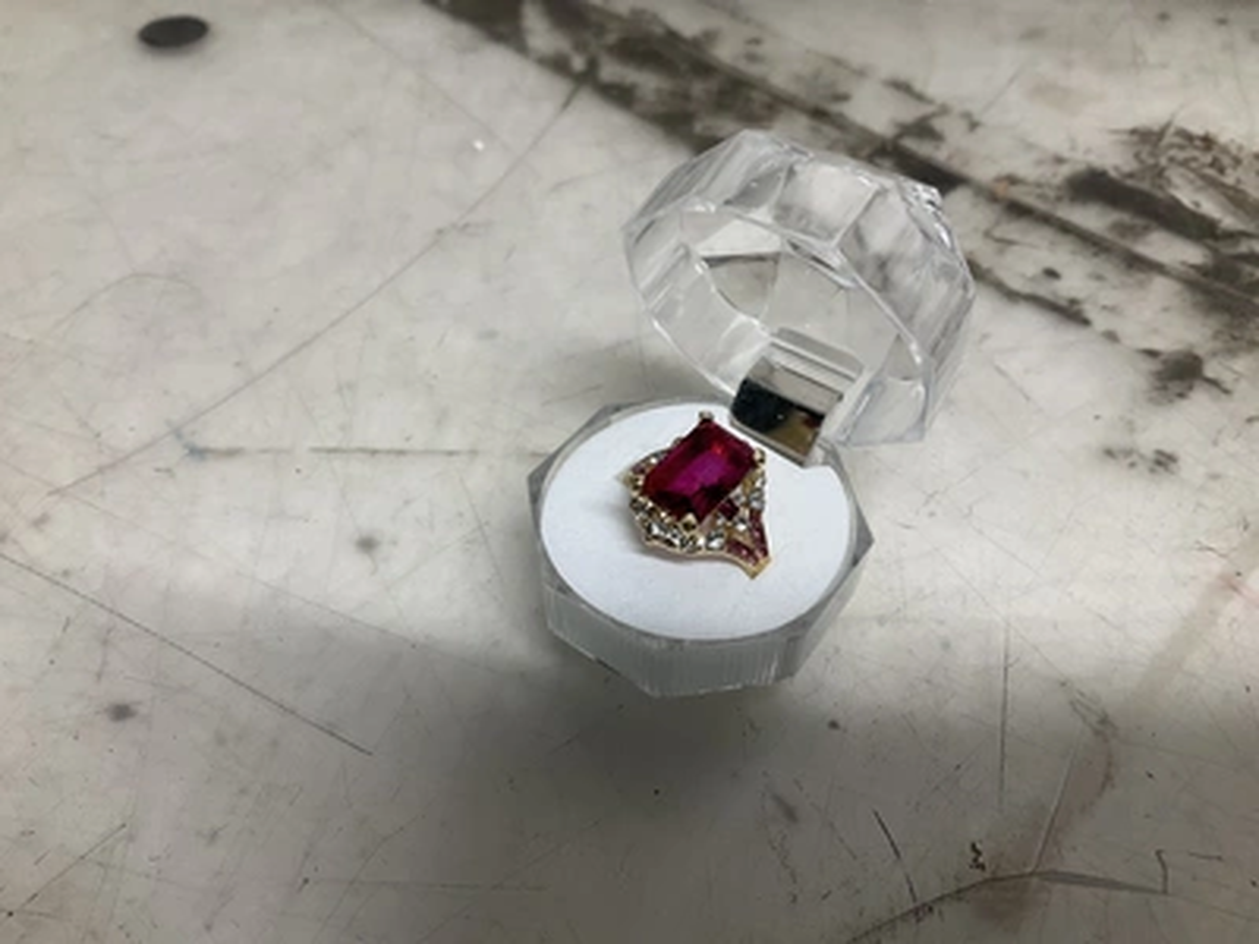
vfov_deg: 48.2
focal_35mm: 29
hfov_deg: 61.7
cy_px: 472
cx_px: 630
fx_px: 1055
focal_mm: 3
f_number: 1.8
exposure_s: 1/120
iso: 64
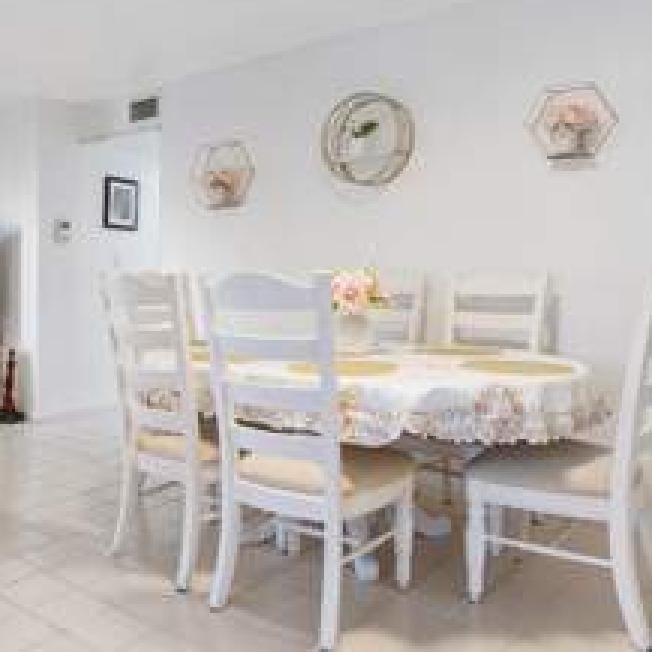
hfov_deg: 53.3
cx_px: 234
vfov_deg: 53.7
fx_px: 639
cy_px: 266
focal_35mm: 30
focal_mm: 16
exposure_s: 1/20
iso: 800
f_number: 8
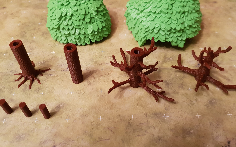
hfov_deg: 61.2
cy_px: 61
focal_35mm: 31
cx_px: 114
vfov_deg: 40.5
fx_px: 199
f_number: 1.5
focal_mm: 4.3
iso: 250
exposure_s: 1/17
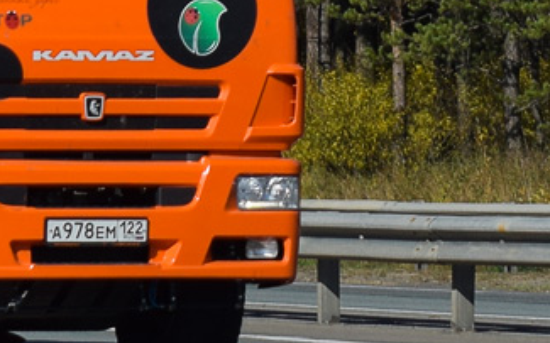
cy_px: -127
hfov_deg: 6.7
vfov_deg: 4.2
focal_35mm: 311
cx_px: -73
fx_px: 4659
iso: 100
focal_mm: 55
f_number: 5.6
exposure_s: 1/1000
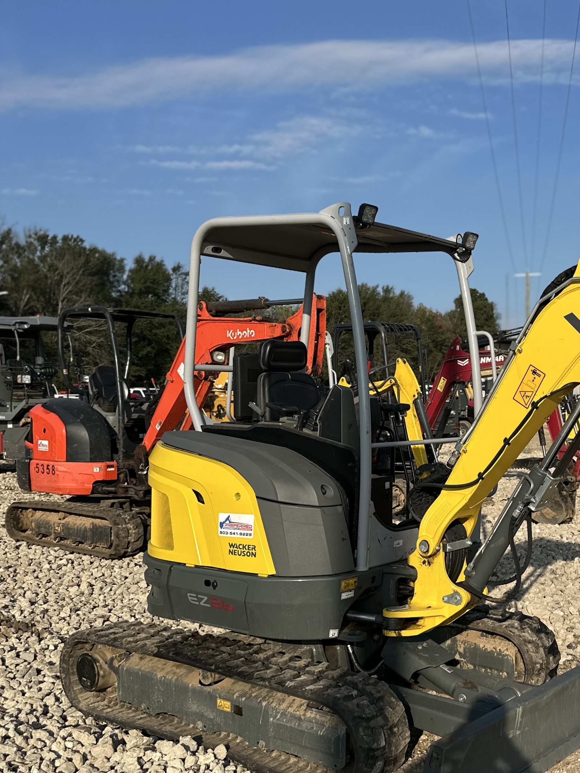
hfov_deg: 34.6
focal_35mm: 40
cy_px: 440
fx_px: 894
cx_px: 480
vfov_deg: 46.7
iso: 80
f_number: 1.78
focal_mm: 6.86
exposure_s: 1/6211
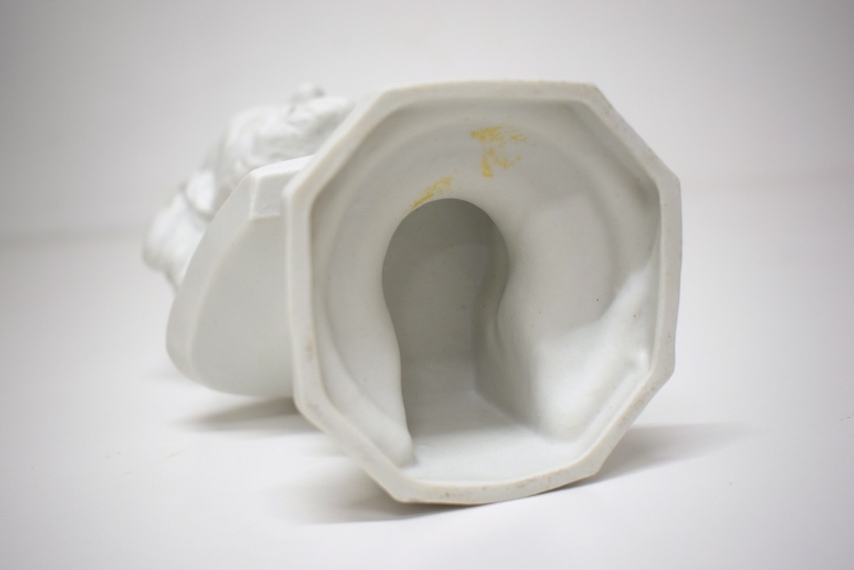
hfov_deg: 38.9
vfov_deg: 26.5
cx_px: 427
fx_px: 1210
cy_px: 285
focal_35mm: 51
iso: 400
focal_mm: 34
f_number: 4.5
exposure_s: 1/80
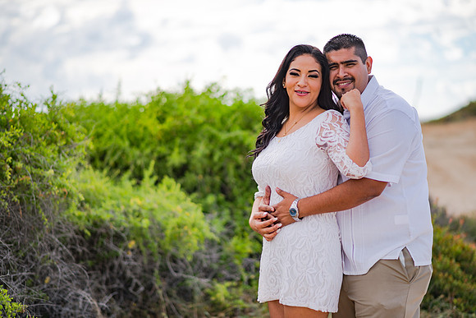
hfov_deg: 23.9
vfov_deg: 16.1
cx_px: 238
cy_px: 159
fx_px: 1124
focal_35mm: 85
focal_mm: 85
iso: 125
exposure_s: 1/4000
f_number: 1.8
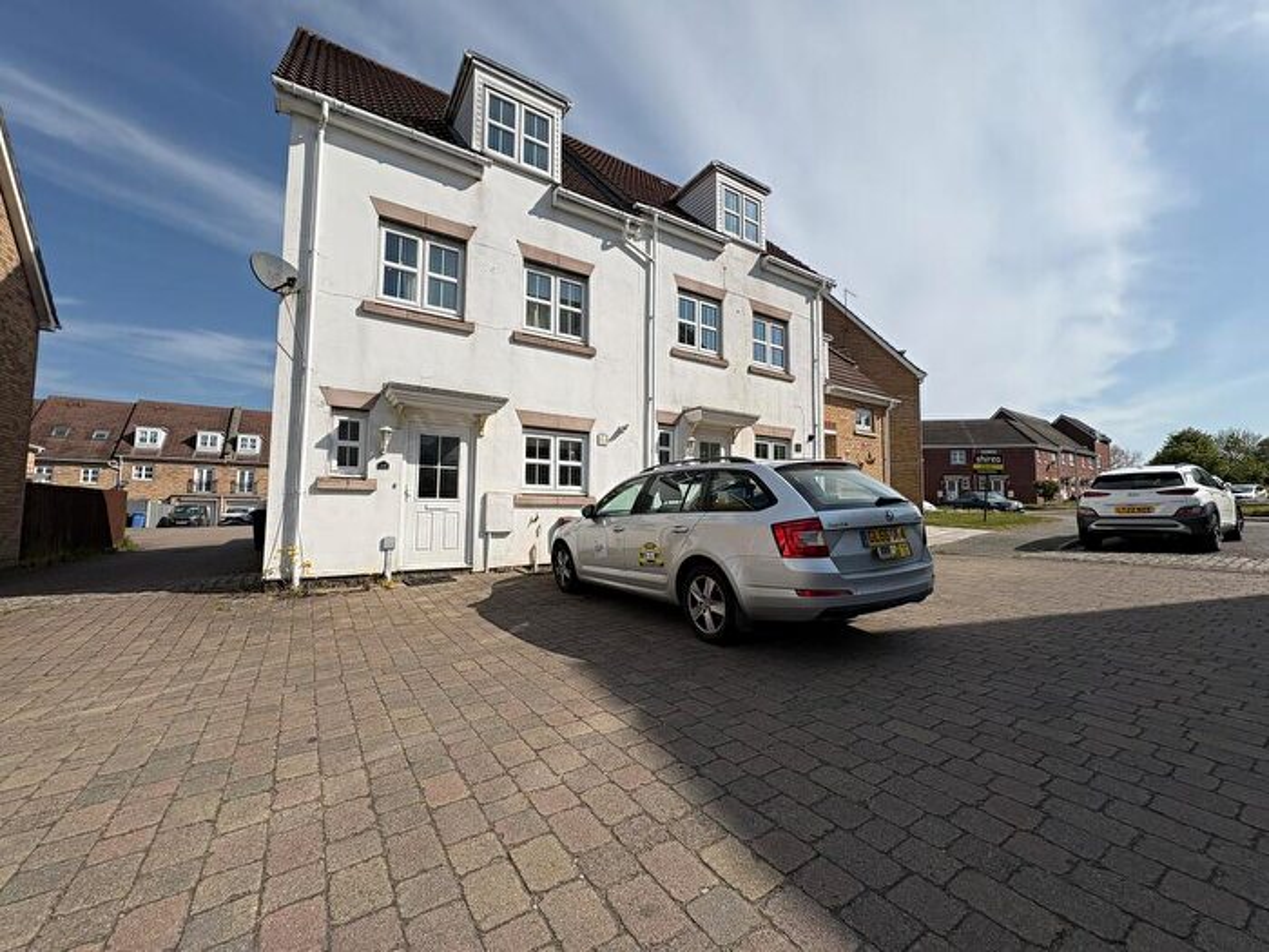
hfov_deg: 102.1
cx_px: 634
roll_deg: +0.0
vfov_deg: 85.7
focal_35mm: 14
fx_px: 513
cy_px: 476
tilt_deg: +4.5
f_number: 2.2
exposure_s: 1/3906
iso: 50
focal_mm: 2.22
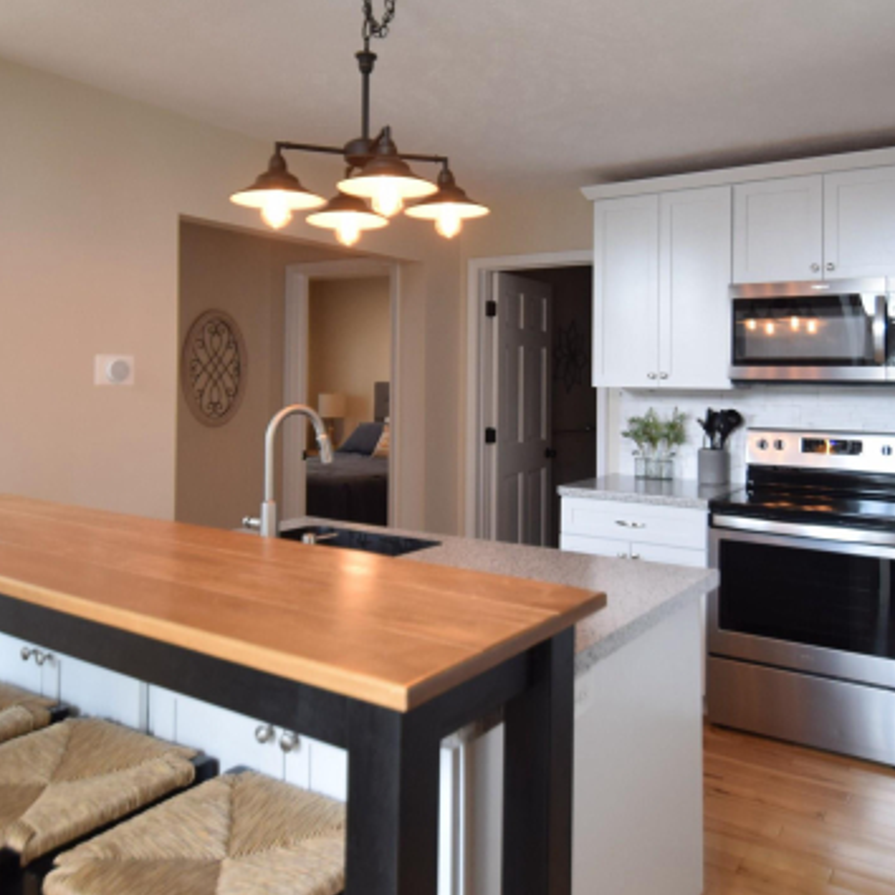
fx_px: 790
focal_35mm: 27
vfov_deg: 58.3
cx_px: 516
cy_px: 334
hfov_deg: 58.8
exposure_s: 1/80
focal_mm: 10
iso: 400
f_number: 4.5
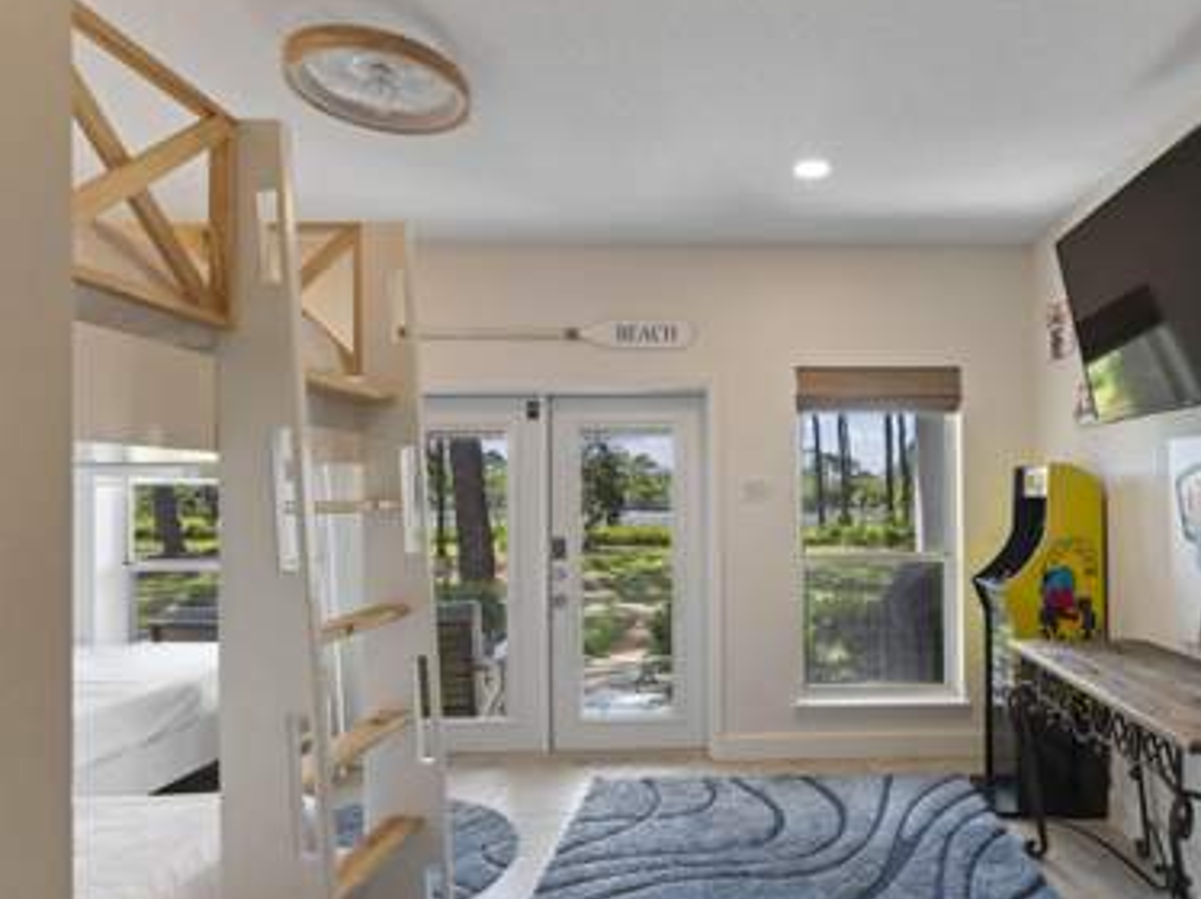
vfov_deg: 63.3
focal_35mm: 21
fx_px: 728
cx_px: 764
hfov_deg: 77.3
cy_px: 475
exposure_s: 1/5
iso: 100
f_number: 7.1
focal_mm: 17
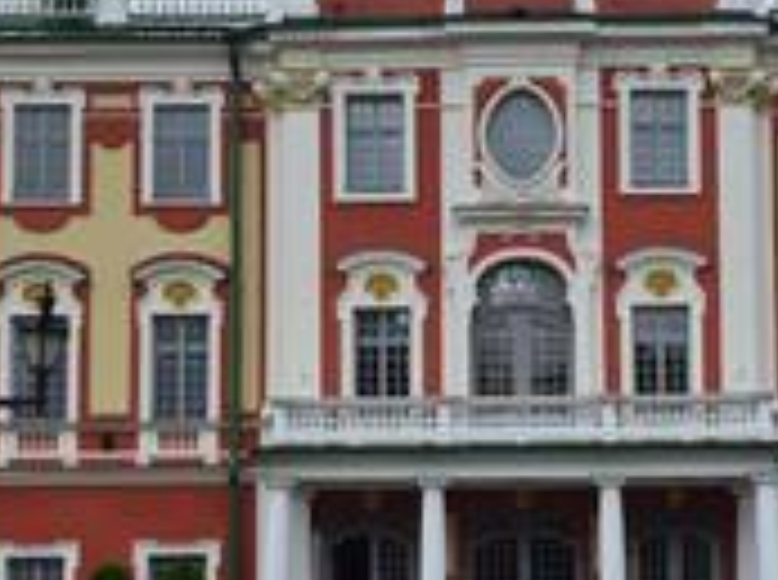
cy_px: 454
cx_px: 517
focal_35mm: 64
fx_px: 1435
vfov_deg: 22.6
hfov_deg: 30.1
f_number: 1.8
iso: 80
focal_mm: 5.4
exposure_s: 1/2944
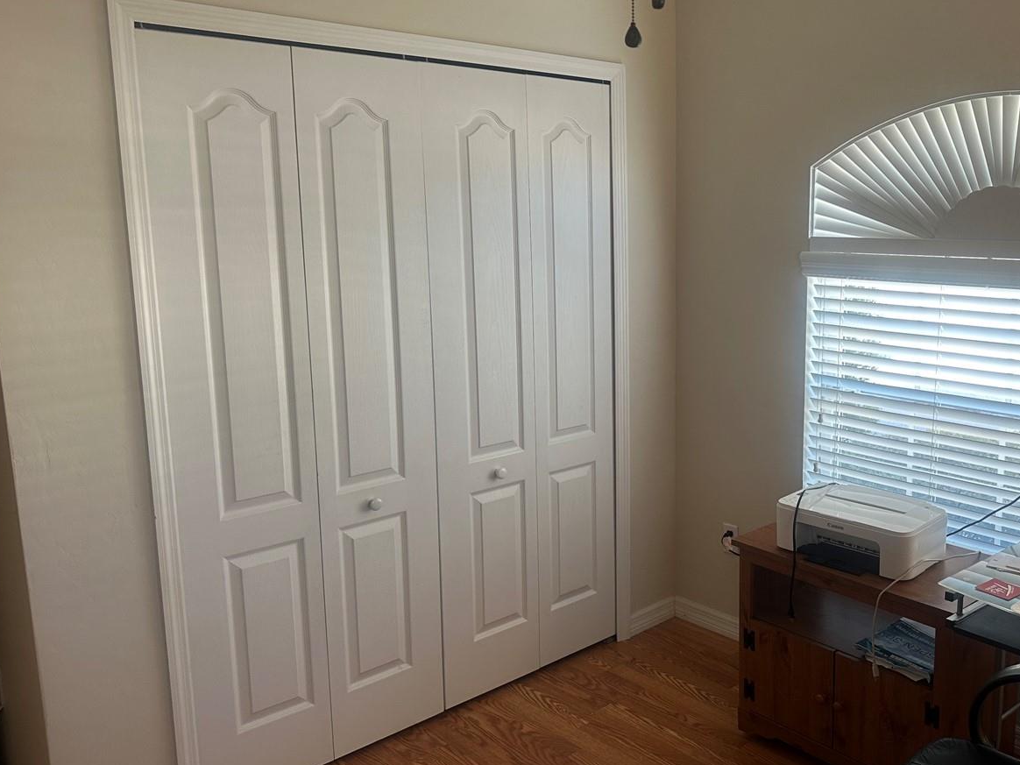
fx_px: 972
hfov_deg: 54.1
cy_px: 385
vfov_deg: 42.9
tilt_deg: -10.2
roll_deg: -0.7
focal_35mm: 33
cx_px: 690
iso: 100
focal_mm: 6.86
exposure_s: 1/120
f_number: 1.78
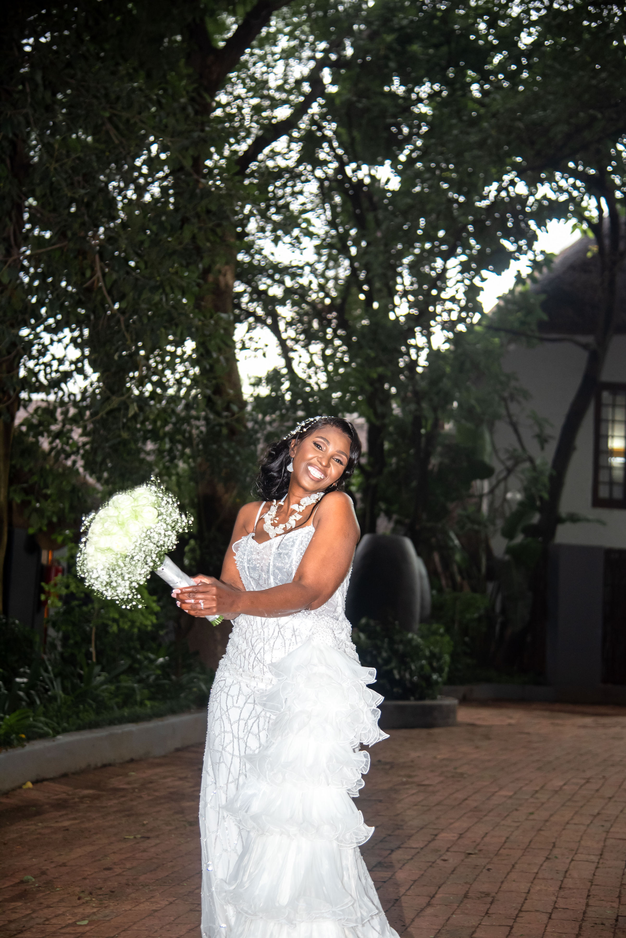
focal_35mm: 55
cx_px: 313
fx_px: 1433
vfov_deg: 36.2
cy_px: 469
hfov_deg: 24.6
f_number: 4
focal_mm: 55
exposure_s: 1/100
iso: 500
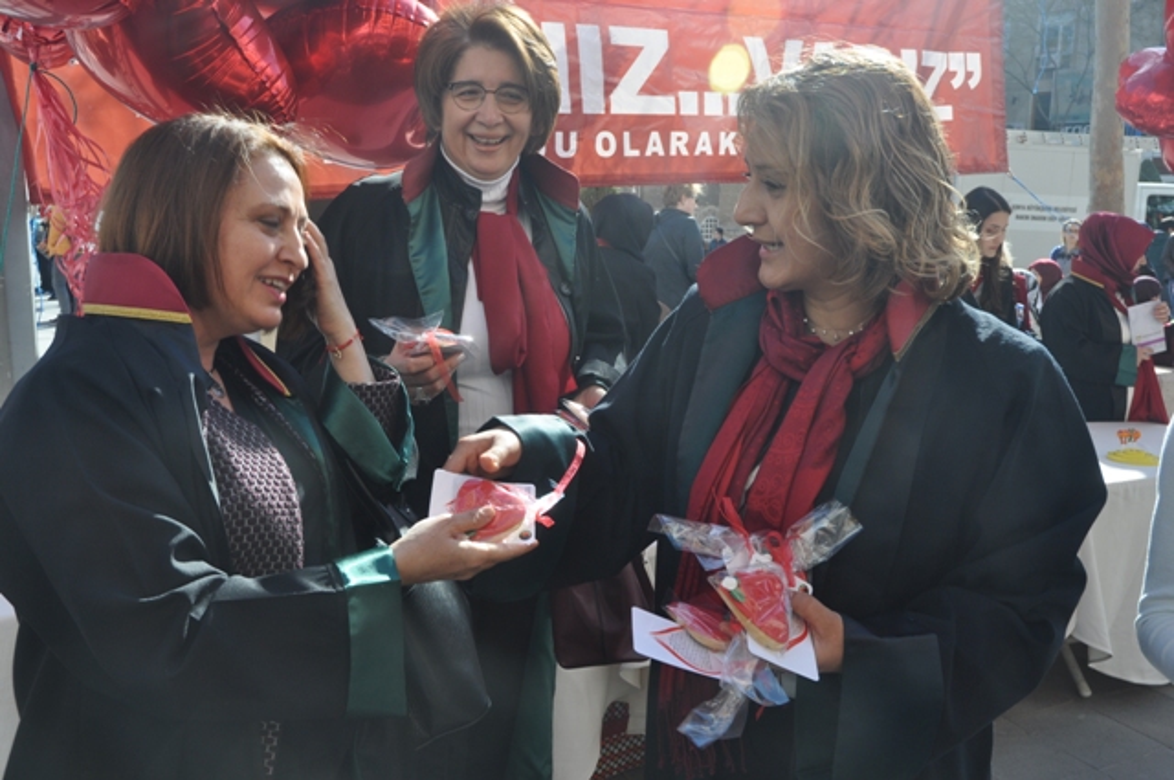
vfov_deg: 39.9
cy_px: 390
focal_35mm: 33
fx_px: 1075
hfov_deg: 57.3
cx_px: 587
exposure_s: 1/200
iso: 200
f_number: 6.3
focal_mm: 22
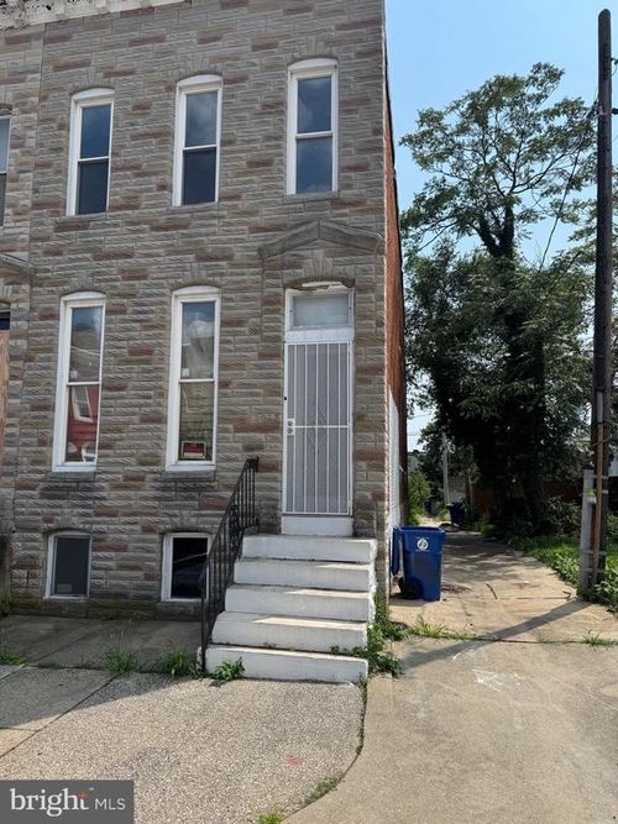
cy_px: 412
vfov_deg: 71.6
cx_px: 309
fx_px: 571
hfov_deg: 56.8
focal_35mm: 24
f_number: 1.78
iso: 80
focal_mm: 6.76
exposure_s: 1/4310
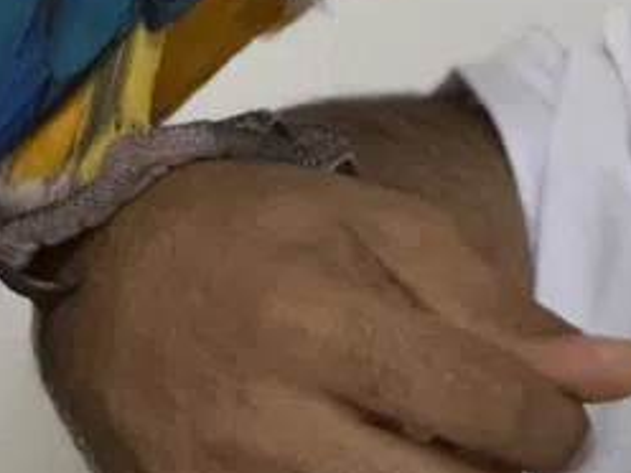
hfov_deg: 7.6
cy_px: 165
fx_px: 4703
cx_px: 13
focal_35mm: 258
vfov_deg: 5.8
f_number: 2.8
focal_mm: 16.89
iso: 1000
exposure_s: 1/33
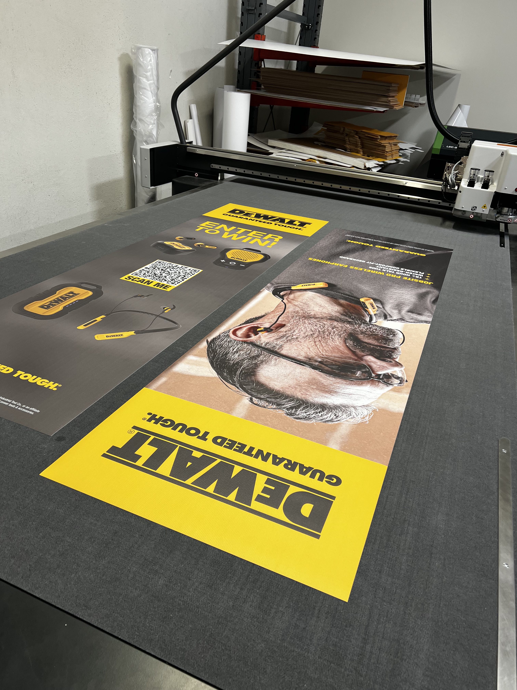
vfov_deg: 67.3
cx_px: 258
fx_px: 518
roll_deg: -4.8
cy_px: 345
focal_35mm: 26
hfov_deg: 53.1
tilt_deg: -28.4
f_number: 1.5
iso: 80
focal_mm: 5.7
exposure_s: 1/60
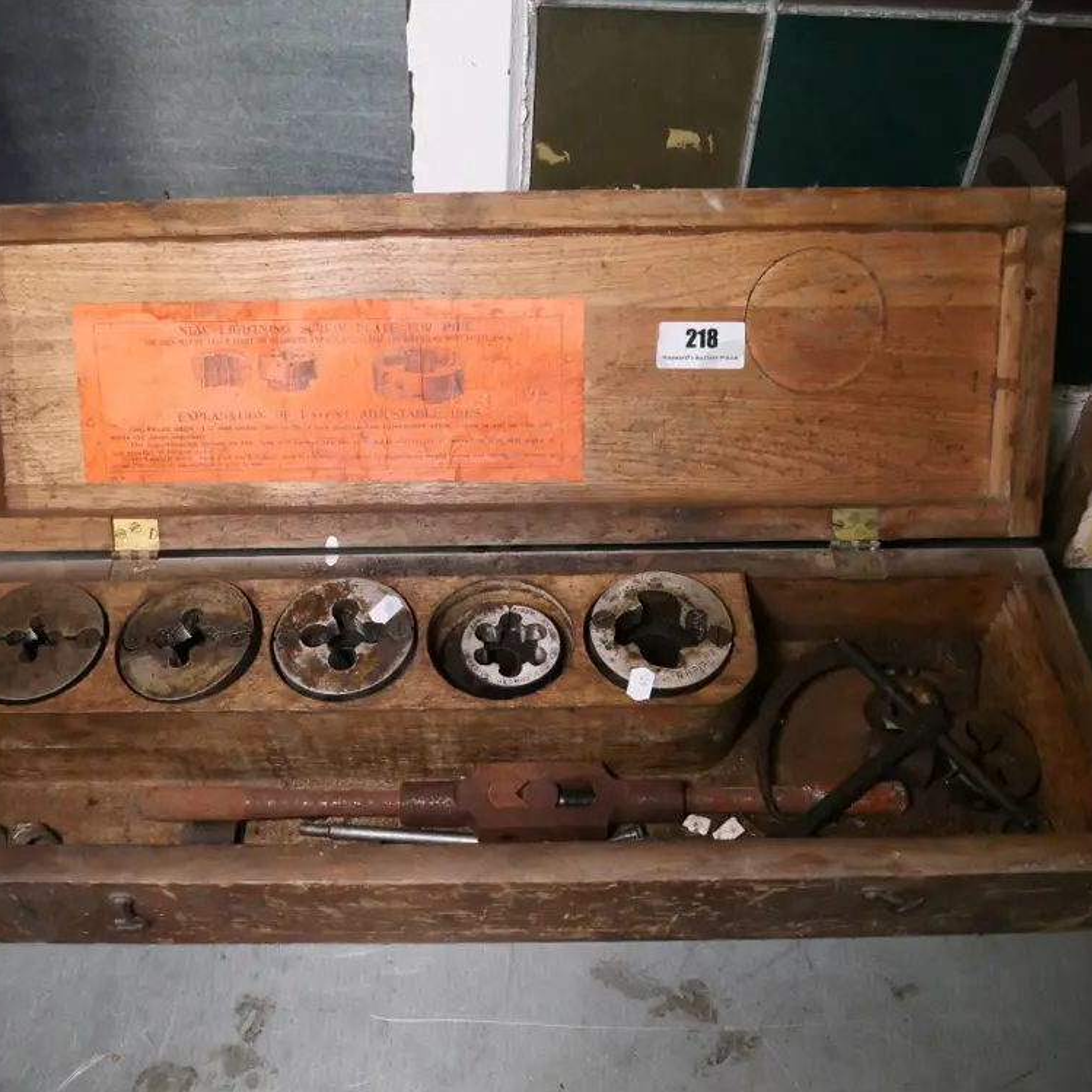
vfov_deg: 55.6
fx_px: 1035
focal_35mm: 29
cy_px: 557
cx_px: 499
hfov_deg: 55.5
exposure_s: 1/400
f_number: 4.5
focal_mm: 12
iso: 3200
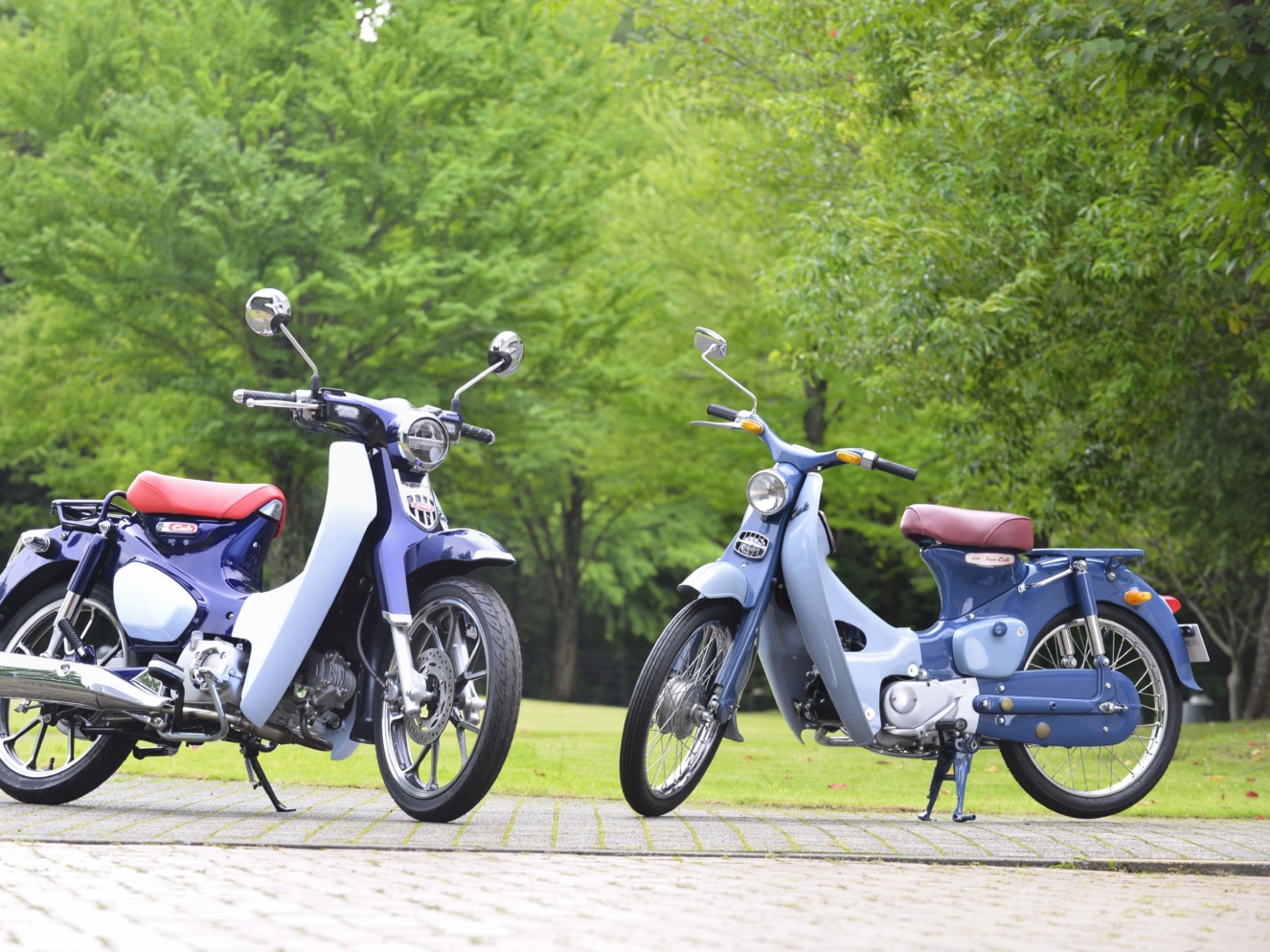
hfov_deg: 14.5
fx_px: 4989
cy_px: 477
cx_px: 581
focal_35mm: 136
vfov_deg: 10.9
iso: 640
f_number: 8
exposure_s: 1/60
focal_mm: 125
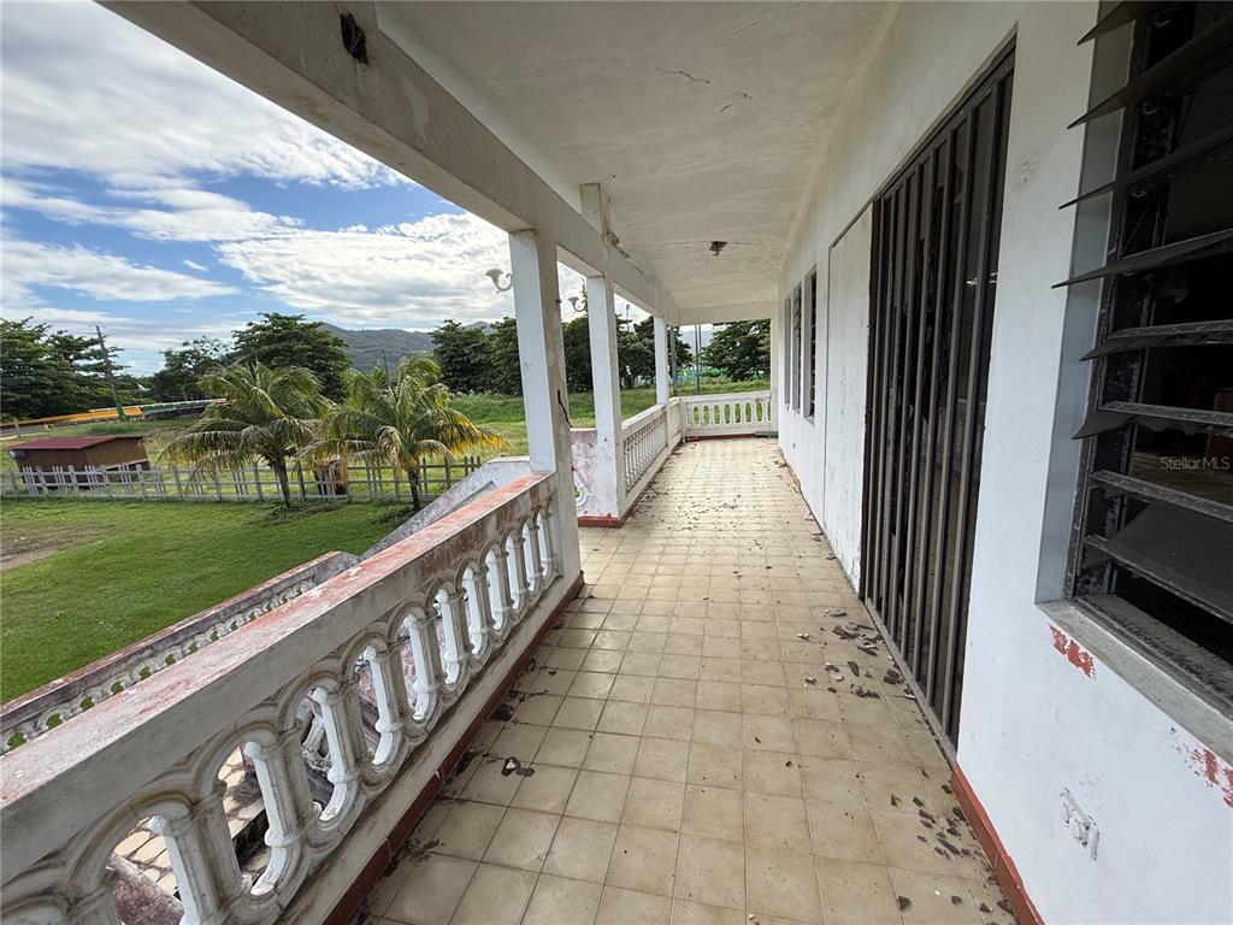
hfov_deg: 102.1
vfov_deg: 85.7
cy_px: 462
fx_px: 499
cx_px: 616
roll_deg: +2.8
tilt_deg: -10.3
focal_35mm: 14
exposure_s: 1/928
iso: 64
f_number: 2.2
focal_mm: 2.22
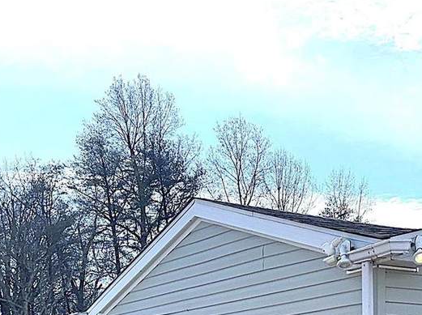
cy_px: 355
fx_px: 718
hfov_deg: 32.3
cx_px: 299
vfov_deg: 23.1
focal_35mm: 59
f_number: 1.78
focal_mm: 6.86
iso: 50
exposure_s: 1/9709
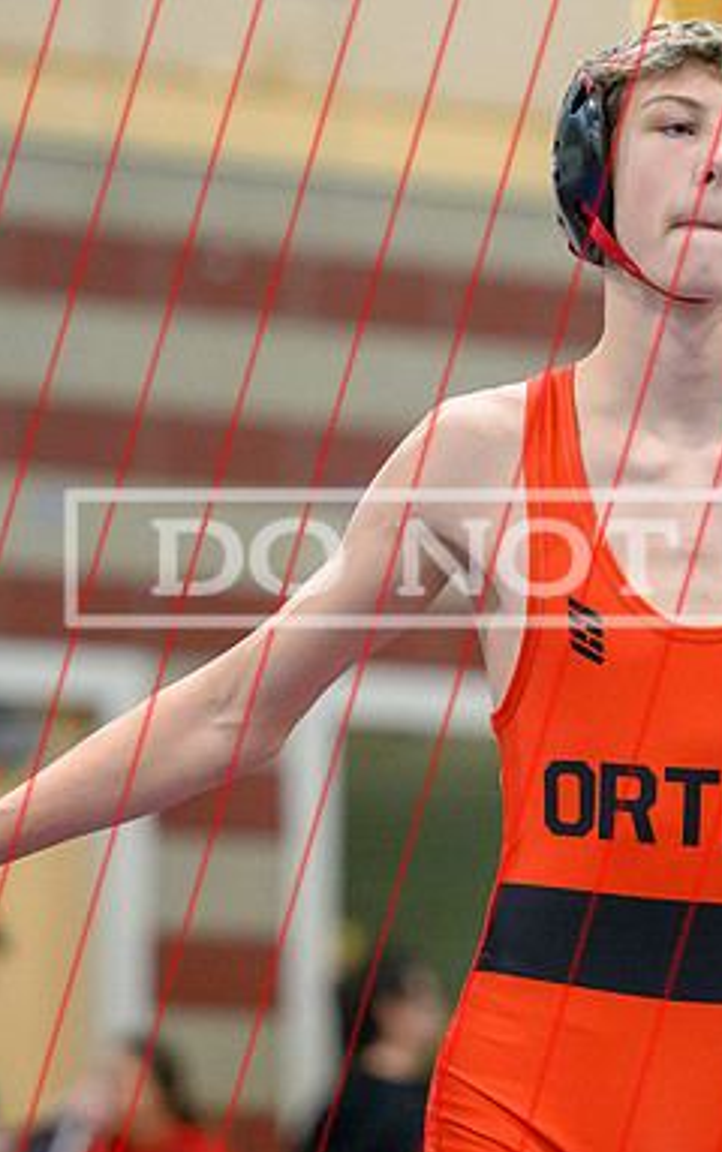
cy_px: 507
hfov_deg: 5.6
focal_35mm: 234
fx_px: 7353
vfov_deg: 9.0
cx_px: 515
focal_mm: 135
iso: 10000
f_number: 2.8
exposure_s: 1/800
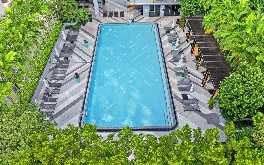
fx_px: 187
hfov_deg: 70.4
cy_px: 80
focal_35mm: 26
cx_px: 130
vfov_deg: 47.6
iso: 100
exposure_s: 1/120
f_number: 2.8
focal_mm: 12.29
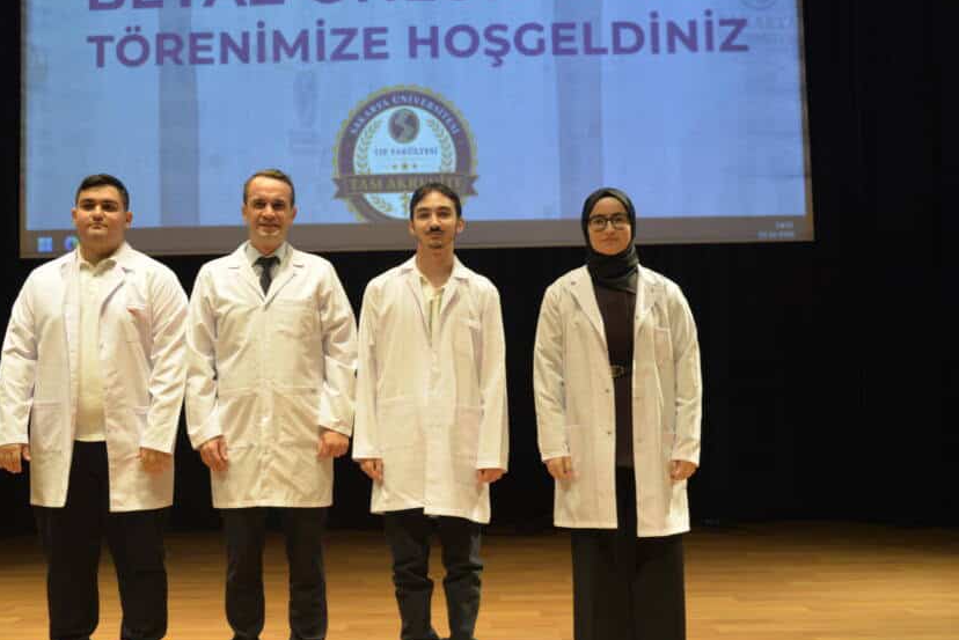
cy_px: 330
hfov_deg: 41.6
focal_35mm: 47
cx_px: 367
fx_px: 1253
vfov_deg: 28.7
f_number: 4
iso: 800
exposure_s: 1/40
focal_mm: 38
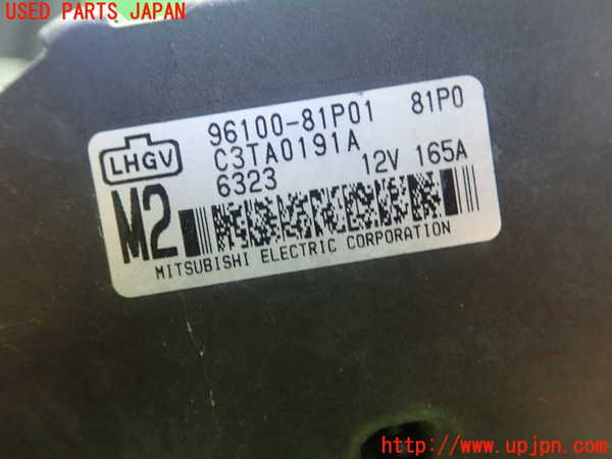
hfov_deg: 60.0
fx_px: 530
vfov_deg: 46.8
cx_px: 306
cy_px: 230
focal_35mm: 30
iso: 800
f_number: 2.3
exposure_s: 1/30
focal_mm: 5.5
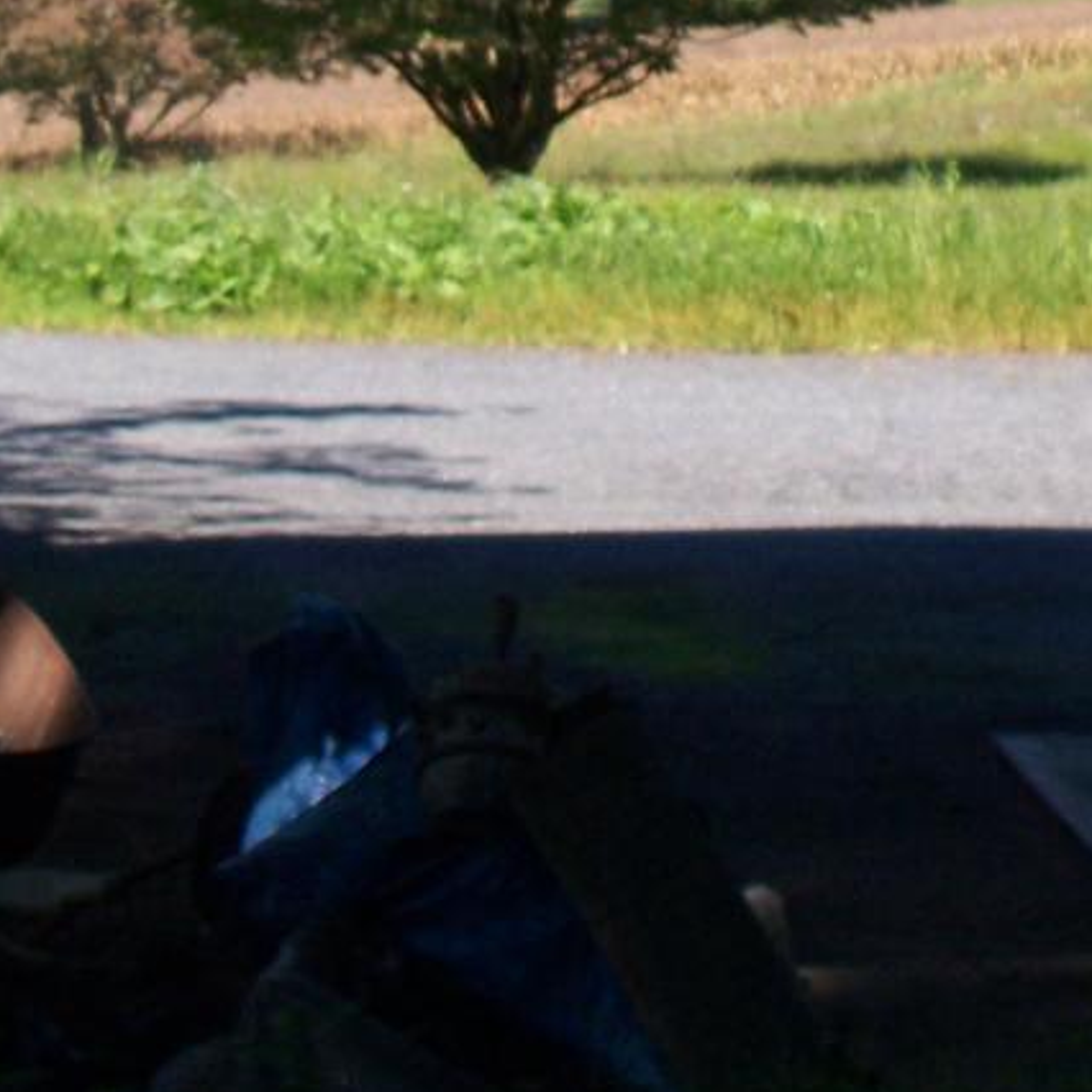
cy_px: -392
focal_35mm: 153
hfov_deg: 11.4
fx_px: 5461
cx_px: 649
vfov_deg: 11.1
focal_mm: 7.54
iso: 64
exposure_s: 1/640
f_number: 2.8
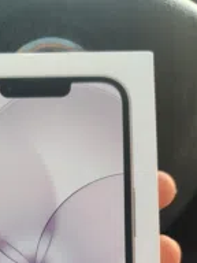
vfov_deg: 35.2
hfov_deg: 28.6
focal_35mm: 50
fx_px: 379
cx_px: 48
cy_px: 252
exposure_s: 1/50
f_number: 1.75
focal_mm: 5.25
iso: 322
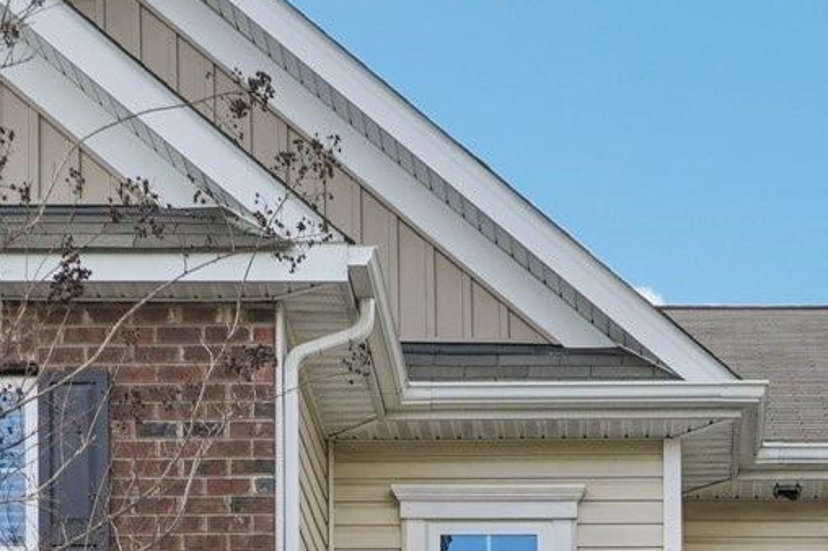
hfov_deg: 16.8
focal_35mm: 121
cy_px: 963
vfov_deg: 10.7
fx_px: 2781
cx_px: 688
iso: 100
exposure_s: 1/60
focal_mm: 20
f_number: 8
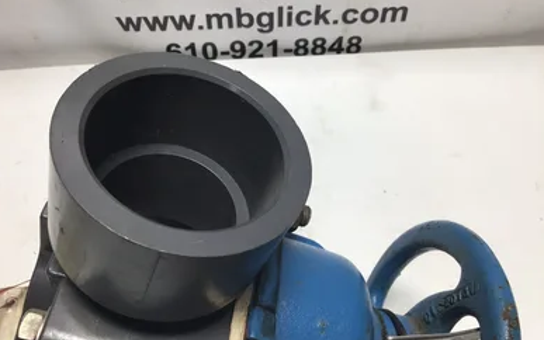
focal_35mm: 34
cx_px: 274
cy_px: 174
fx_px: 504
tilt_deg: -52.5
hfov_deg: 56.7
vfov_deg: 37.3
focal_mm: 3.3
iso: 25
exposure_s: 1/120
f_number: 2.4
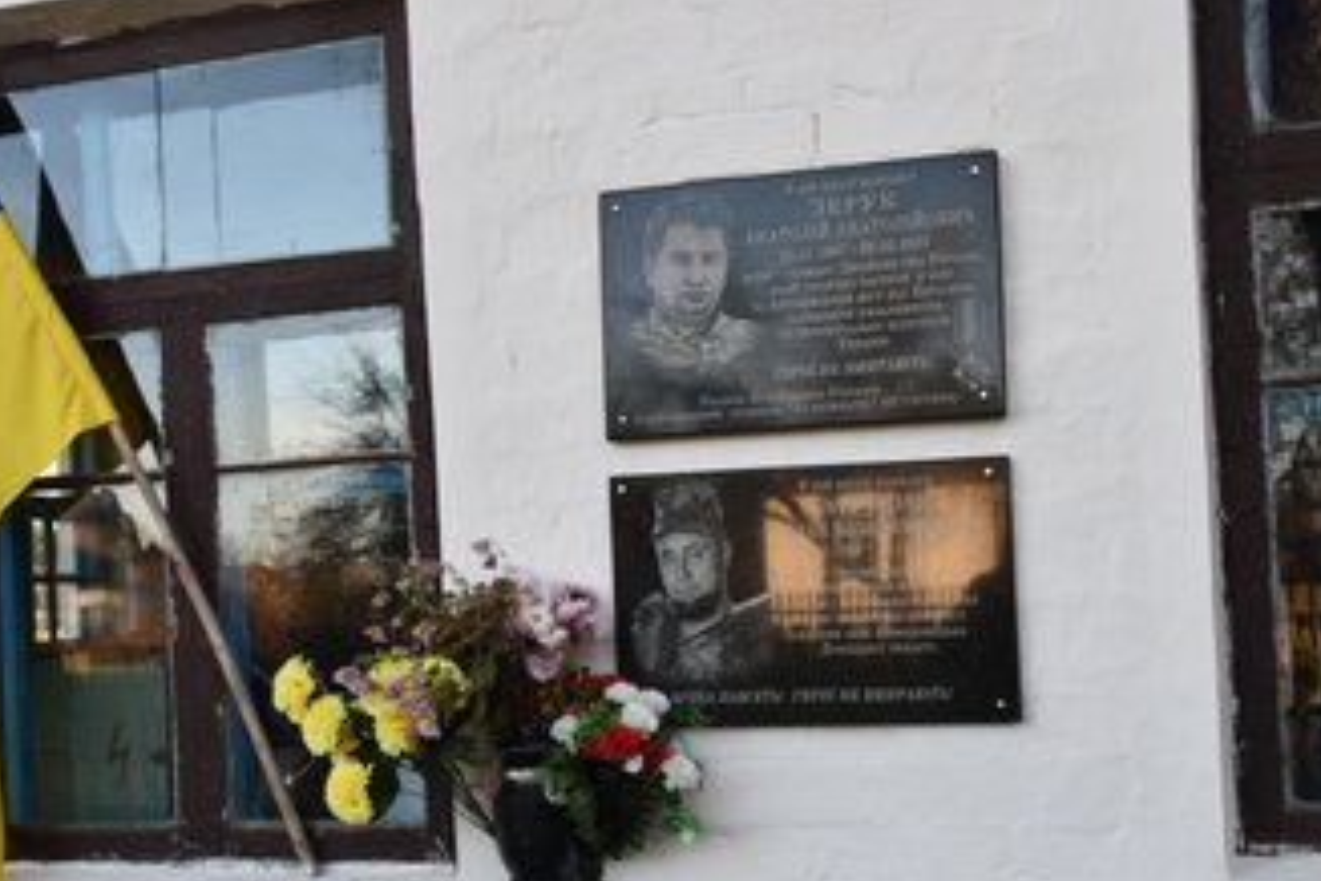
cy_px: 521
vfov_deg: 30.4
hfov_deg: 44.3
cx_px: 533
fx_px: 1614
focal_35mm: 44
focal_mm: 24
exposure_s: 1/160
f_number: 6.3
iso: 400
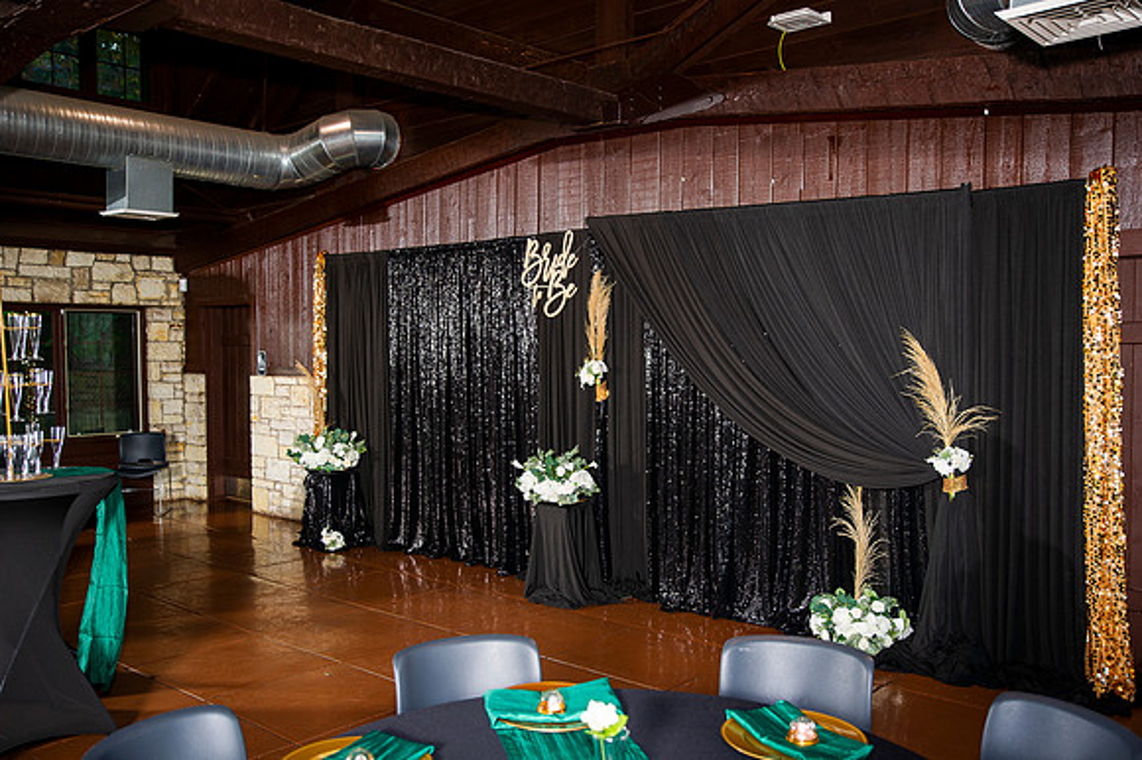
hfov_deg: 58.7
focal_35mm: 32
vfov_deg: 41.1
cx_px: 571
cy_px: 380
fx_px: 1014
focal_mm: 32
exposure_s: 1/125
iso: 200
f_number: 2.8
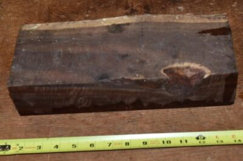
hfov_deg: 54.5
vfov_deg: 37.7
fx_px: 236
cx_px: 122
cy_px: 80
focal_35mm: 35
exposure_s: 1/200
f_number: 5
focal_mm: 35
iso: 1600
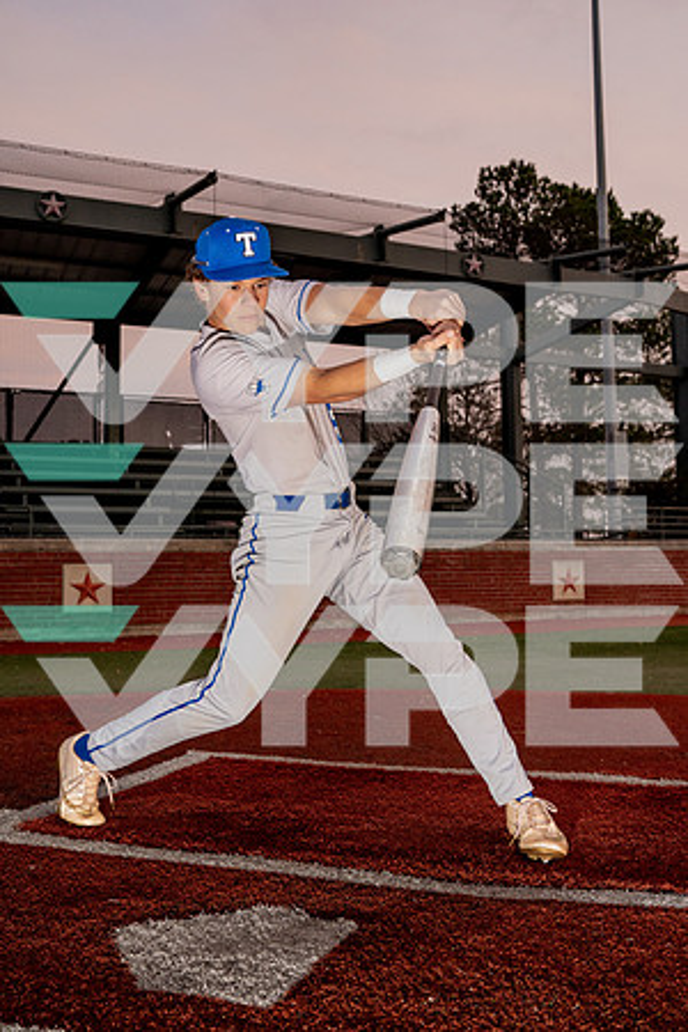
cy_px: 516
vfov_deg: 54.4
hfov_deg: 37.9
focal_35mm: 35
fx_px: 1003
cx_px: 344
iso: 800
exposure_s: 1/250
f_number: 5
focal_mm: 35
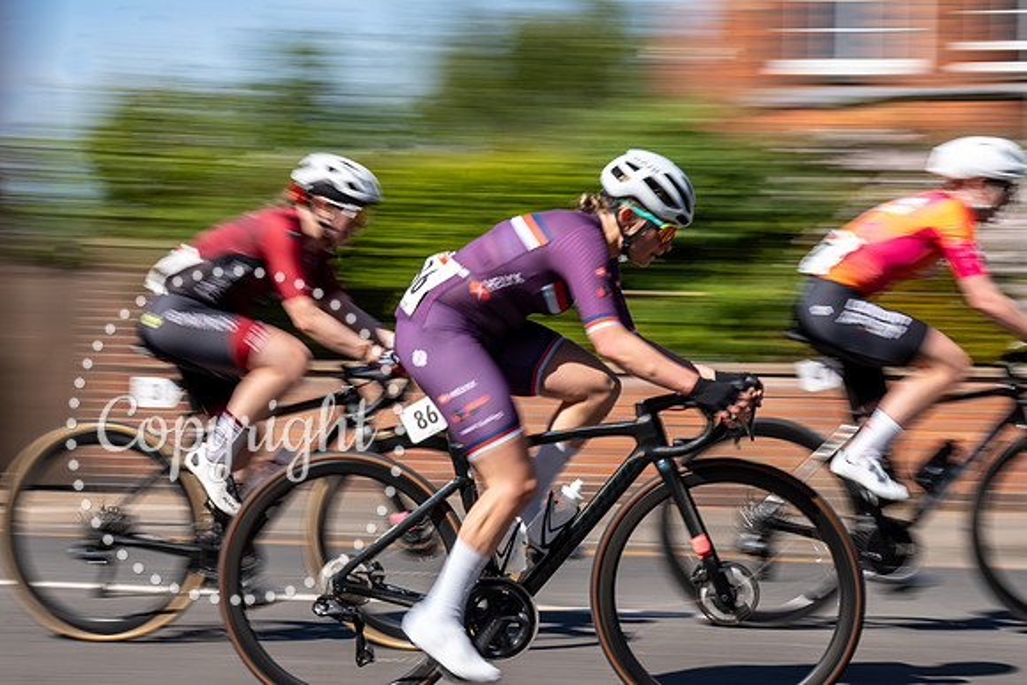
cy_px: 288
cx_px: 460
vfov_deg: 16.8
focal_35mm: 81
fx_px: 2317
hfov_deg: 25.0
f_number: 18
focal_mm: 70
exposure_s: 1/40
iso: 100
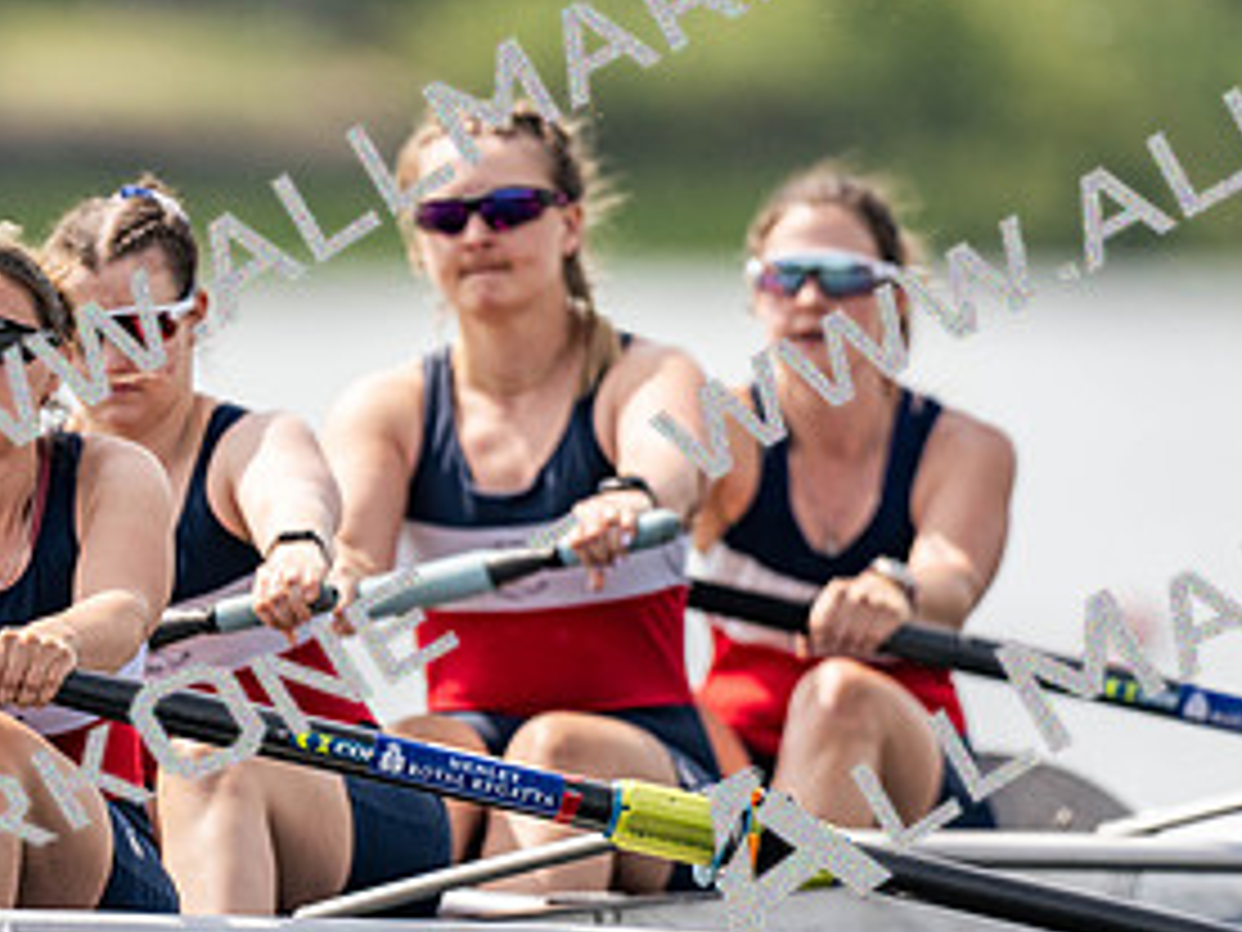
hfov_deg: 1.6
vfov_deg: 1.2
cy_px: 556
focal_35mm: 1211
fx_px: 43450
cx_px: 324
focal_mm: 600
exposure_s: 1/2500
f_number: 4
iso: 320
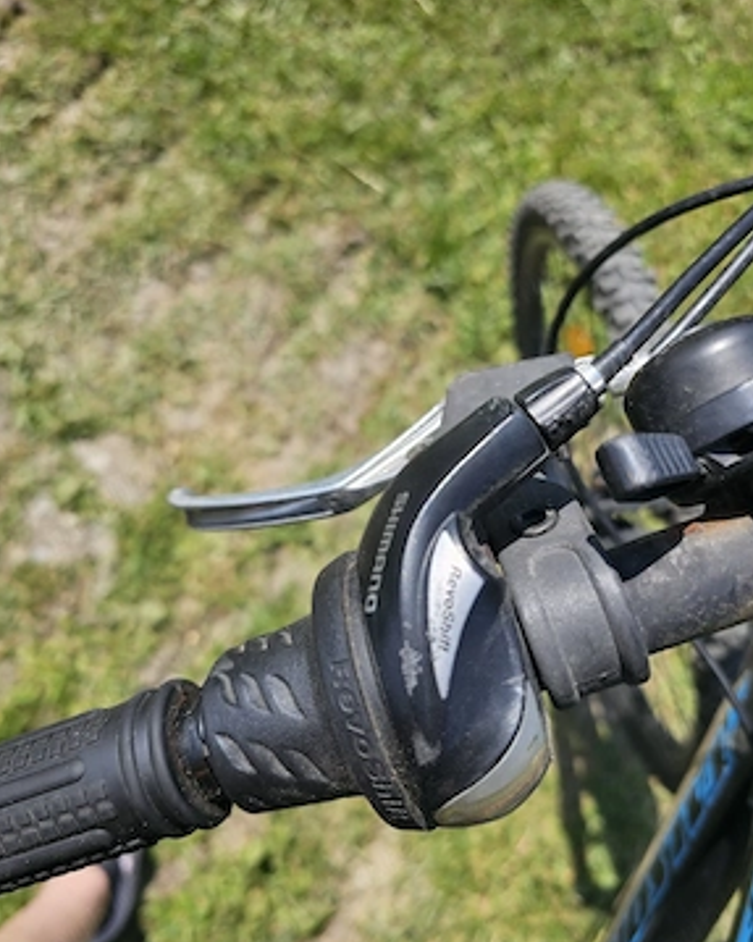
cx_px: 386
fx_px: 697
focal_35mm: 25
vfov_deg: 67.9
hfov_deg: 56.8
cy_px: 520
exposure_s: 1/526
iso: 10
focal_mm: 6.3
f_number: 1.7
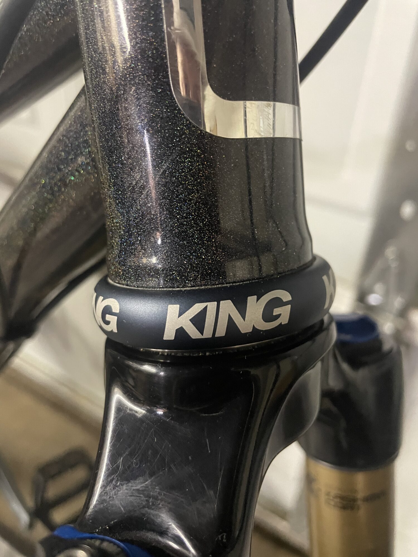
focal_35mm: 26
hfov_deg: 53.1
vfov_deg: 67.3
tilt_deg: -32.6
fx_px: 419
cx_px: 209
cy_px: 278
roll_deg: -3.7
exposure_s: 1/30
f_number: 1.6
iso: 800
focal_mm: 4.2
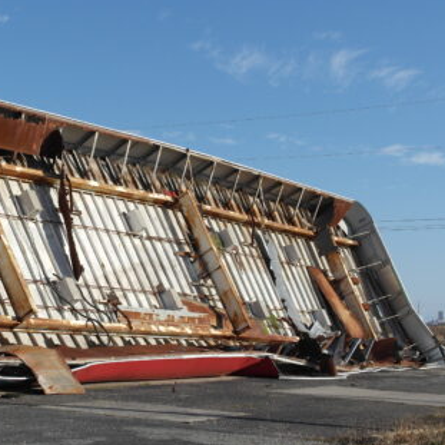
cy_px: 223
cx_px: 26
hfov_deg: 26.2
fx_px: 916
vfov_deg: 27.3
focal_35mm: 63
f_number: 7.1
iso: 100
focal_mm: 20
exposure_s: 1/320
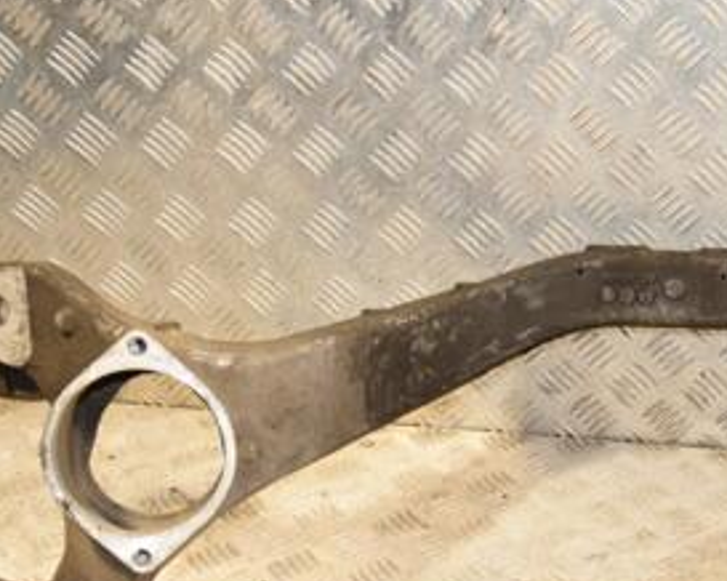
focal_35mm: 65
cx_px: 666
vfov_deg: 23.1
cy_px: 472
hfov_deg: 28.0
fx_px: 1398
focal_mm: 21
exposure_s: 1/200
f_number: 6.3
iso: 800
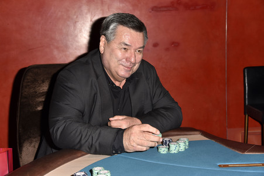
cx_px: 132
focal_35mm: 58
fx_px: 425
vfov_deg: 23.3
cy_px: 88
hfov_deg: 34.5
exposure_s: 1/100
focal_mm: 58
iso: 400
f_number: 8
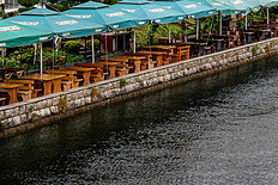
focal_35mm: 120
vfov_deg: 11.4
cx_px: 320
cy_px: 22
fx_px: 927
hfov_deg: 16.4
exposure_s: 1/60
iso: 140
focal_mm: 48
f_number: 16
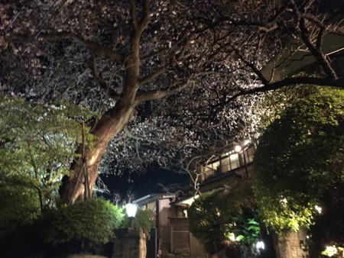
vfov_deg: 48.3
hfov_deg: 61.6
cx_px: 172
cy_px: 129
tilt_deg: +29.5
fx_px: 288
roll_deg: +1.0
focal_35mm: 29
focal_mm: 4.15
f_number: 2.2
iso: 800
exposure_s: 1/15
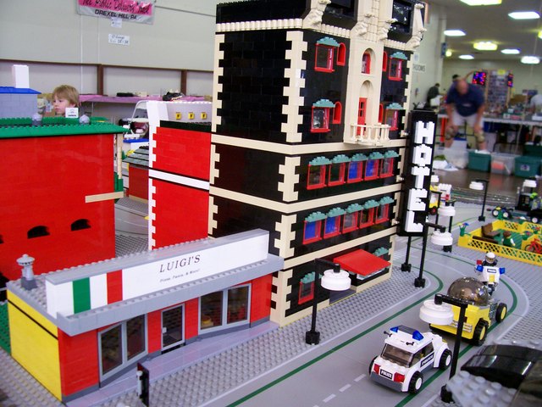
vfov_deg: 41.8
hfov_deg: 54.0
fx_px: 532
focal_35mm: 34
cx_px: 271
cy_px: 204
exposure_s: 1/14.8
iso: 160
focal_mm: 5.6
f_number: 2.7
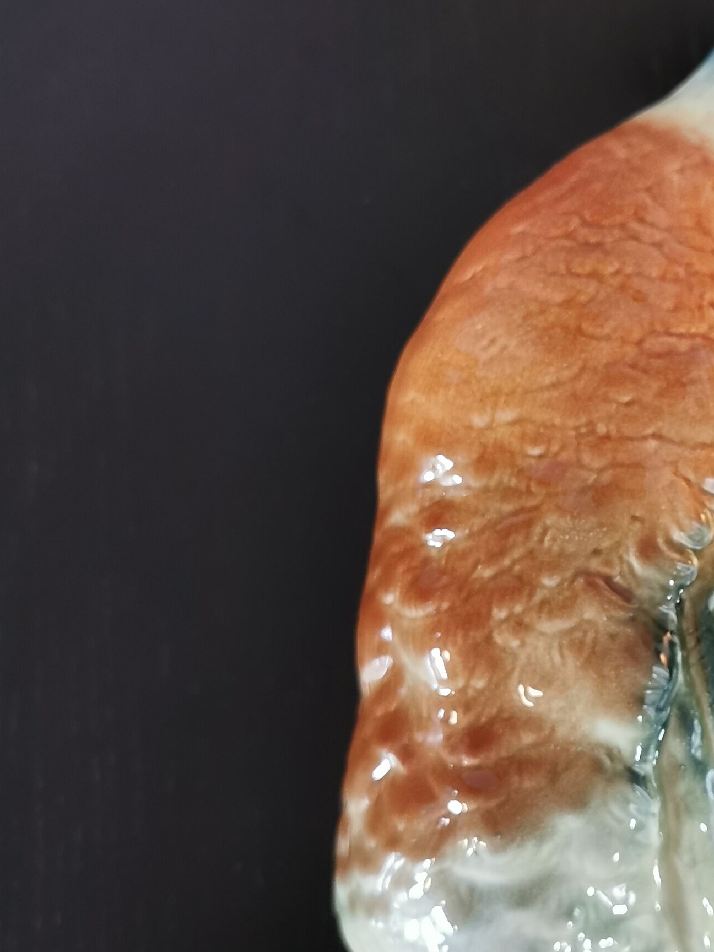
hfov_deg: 25.1
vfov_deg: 33.8
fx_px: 1568
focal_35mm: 57
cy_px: 484
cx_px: 610
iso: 320
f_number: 1.6
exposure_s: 1/50
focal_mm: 5.56
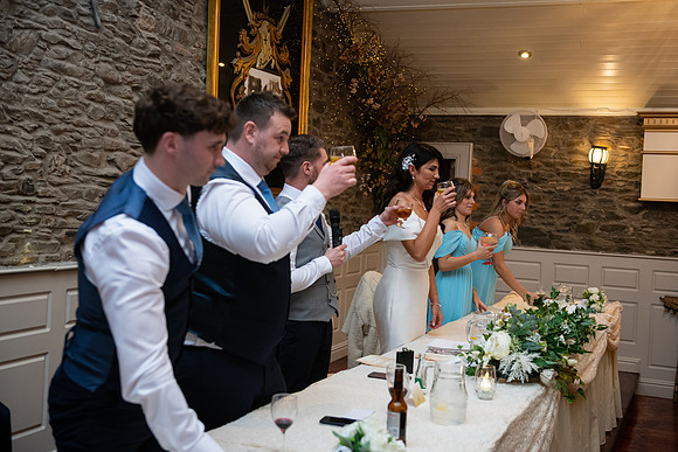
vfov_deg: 28.1
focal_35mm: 48
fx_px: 904
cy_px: 226
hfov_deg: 41.1
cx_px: 339
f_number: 3.5
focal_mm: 48
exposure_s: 1/160
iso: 800
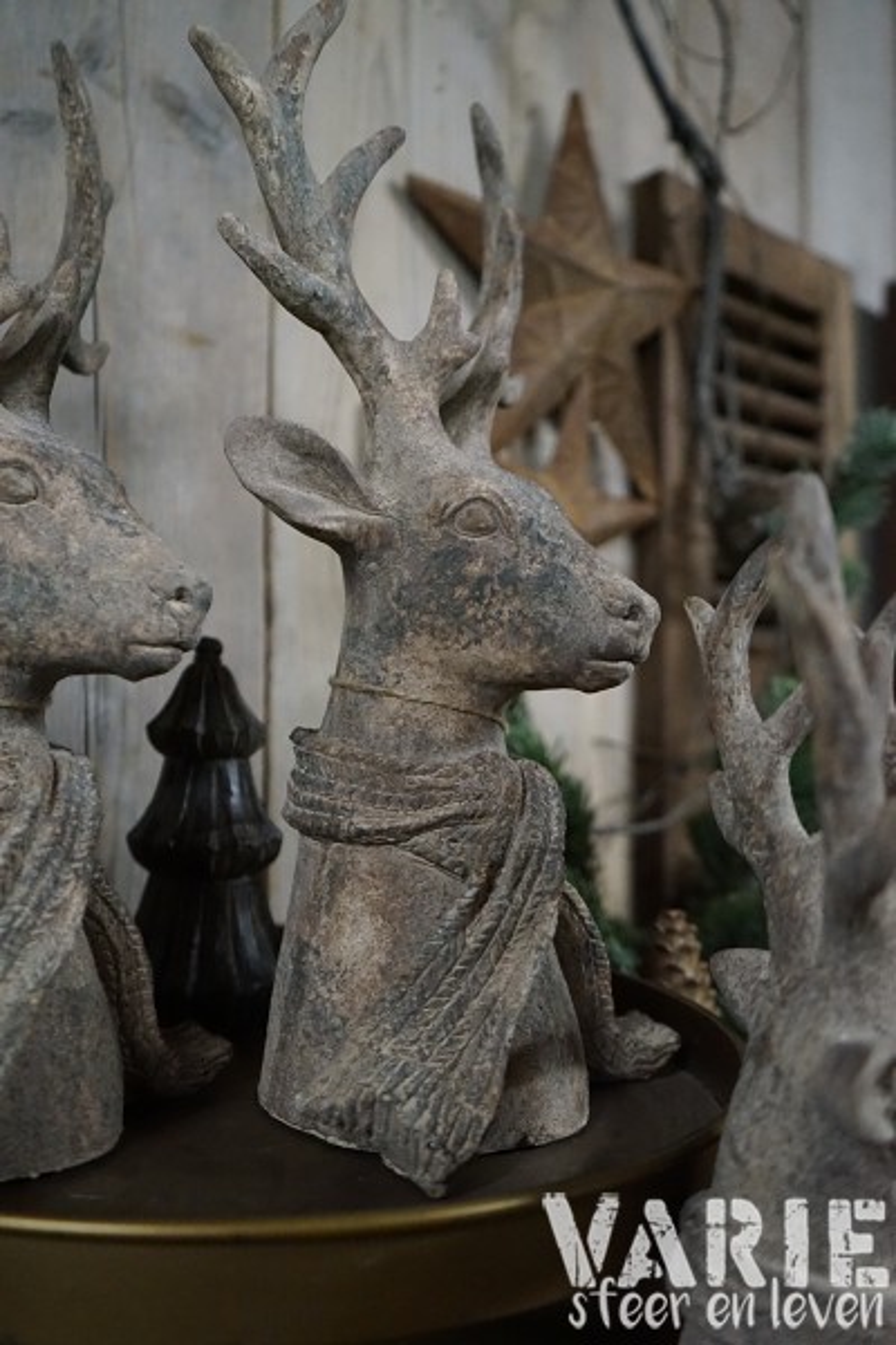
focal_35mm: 32
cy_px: 672
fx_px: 1195
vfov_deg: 58.7
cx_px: 448
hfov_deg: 41.1
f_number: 4
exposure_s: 1/200
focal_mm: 32
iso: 6400
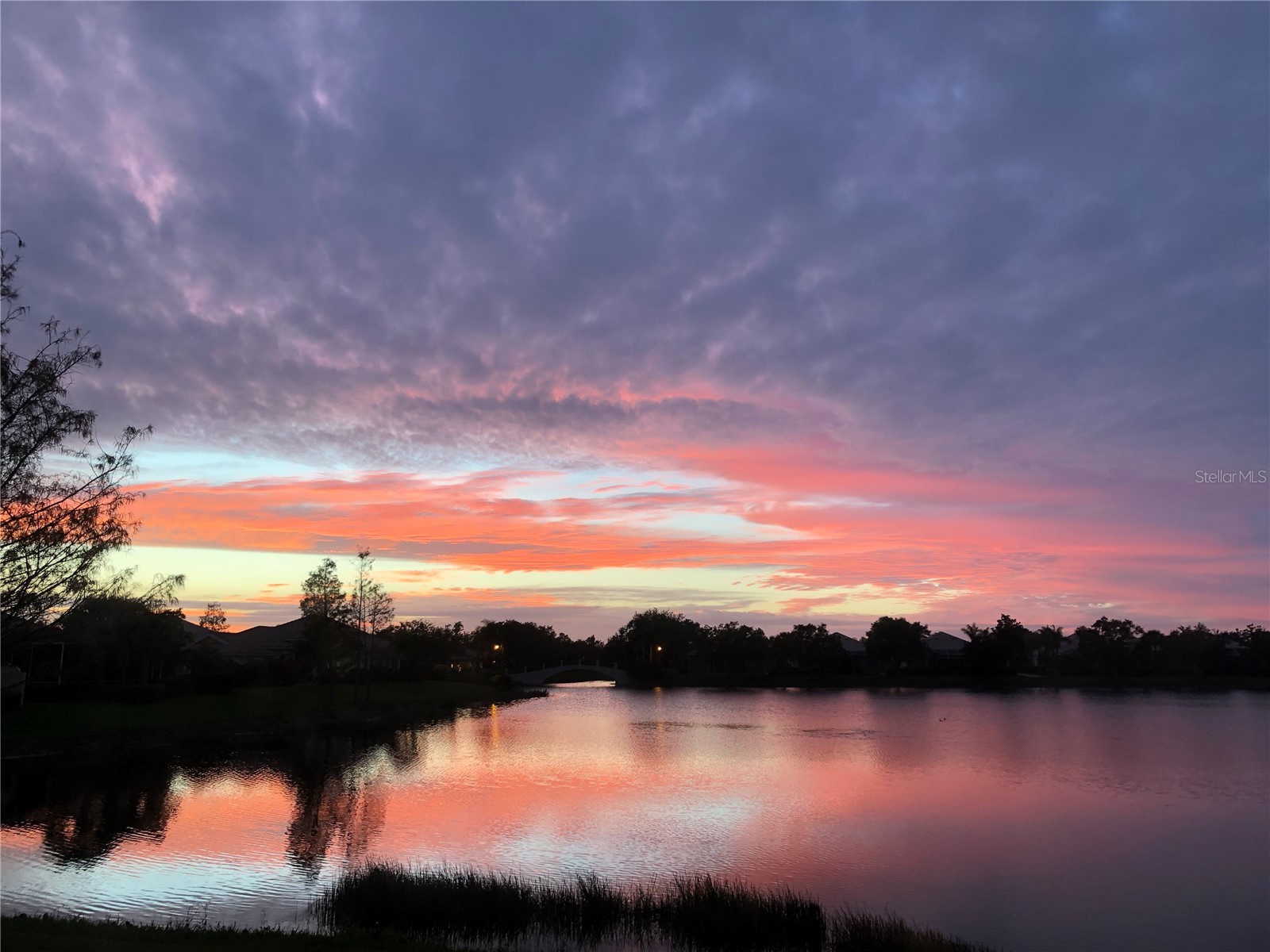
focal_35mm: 28
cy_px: 476
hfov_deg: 63.4
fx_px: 1027
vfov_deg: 49.7
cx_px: 635
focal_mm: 3.99
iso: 160
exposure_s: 1/120
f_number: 1.8
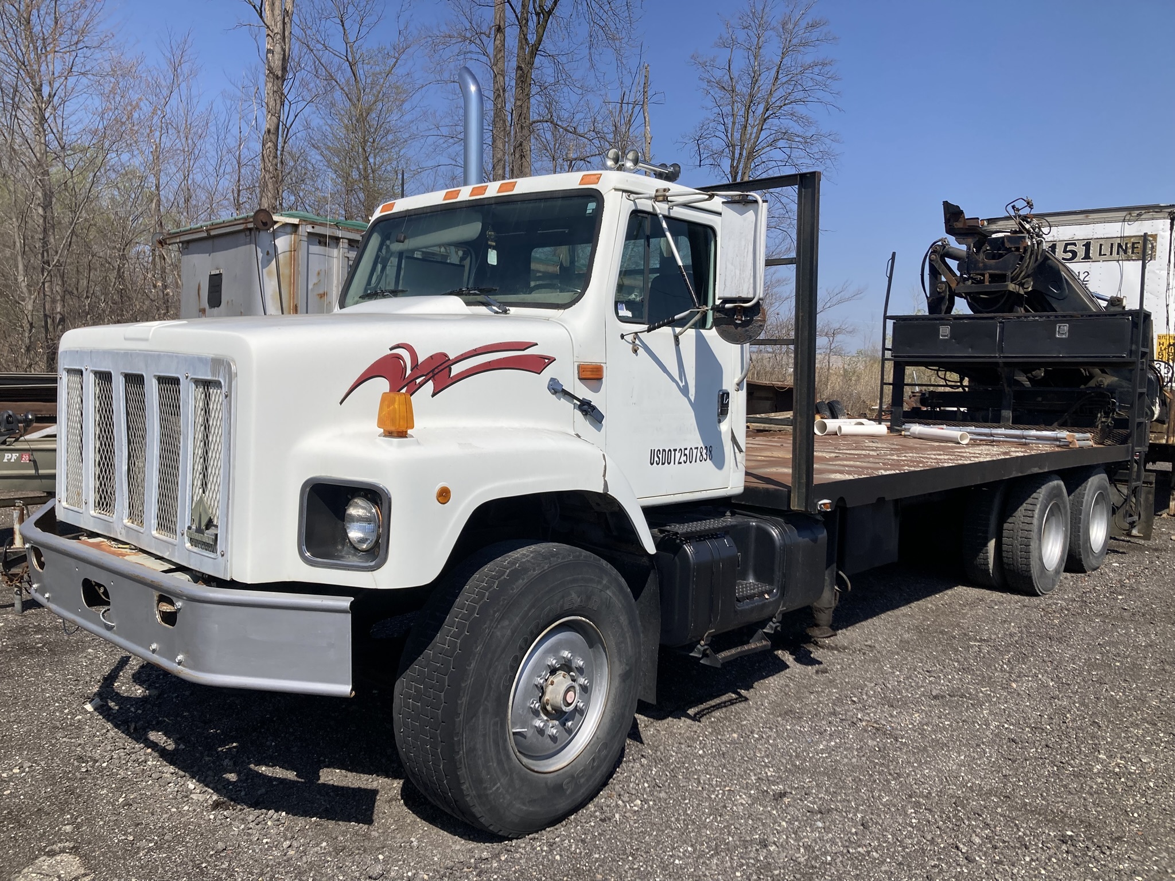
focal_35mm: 28
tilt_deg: -3.2
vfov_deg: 49.7
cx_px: 588
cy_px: 440
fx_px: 950
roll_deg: -3.6
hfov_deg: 63.4
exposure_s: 1/3436
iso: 25
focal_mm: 3.99
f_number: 1.8
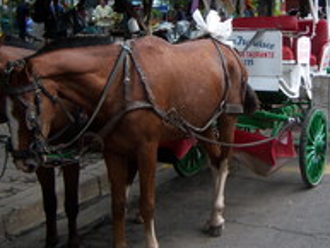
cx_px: 266
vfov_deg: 21.3
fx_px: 649
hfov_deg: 27.9
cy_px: 46
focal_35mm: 68
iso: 80
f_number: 2.8
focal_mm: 7.5
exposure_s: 1/400
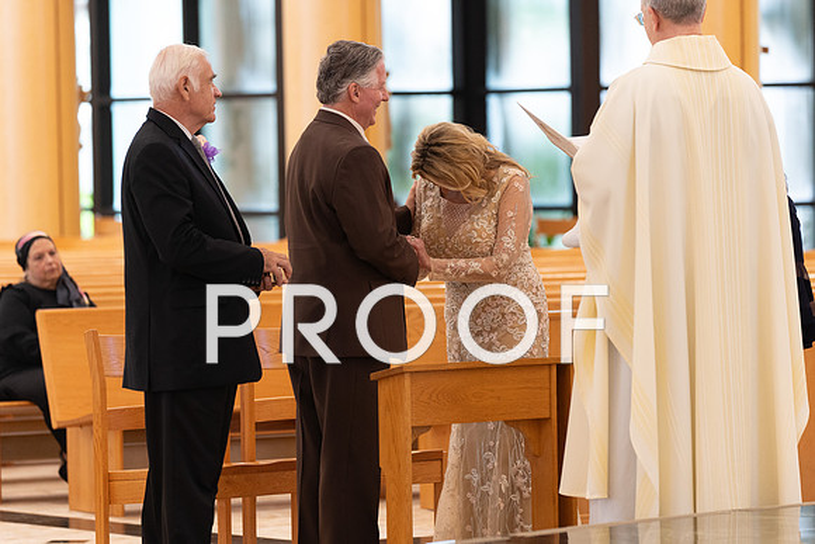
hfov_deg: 10.9
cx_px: 408
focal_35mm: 189
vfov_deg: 7.3
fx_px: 4280
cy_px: 272
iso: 2500
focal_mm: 189
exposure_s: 1/125
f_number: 4
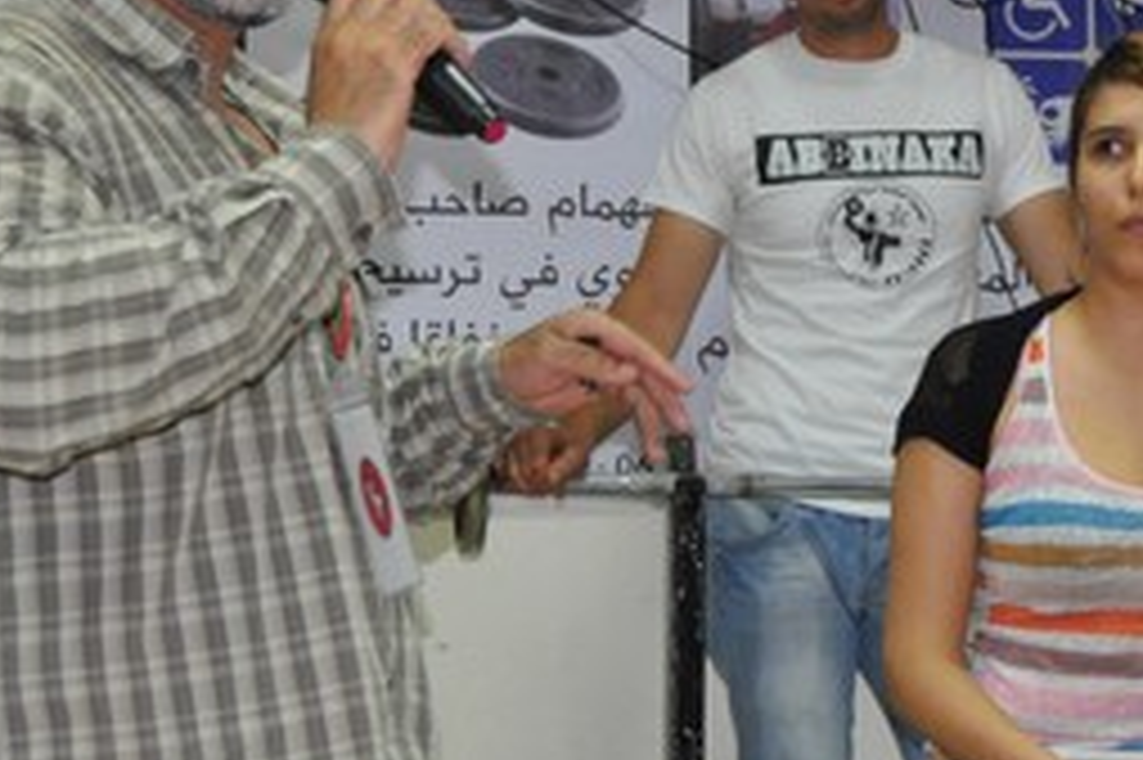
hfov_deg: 17.3
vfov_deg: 11.6
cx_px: 945
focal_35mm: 117
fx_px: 3720
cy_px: 196
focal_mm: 31
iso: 800
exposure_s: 1/60
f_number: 4.2
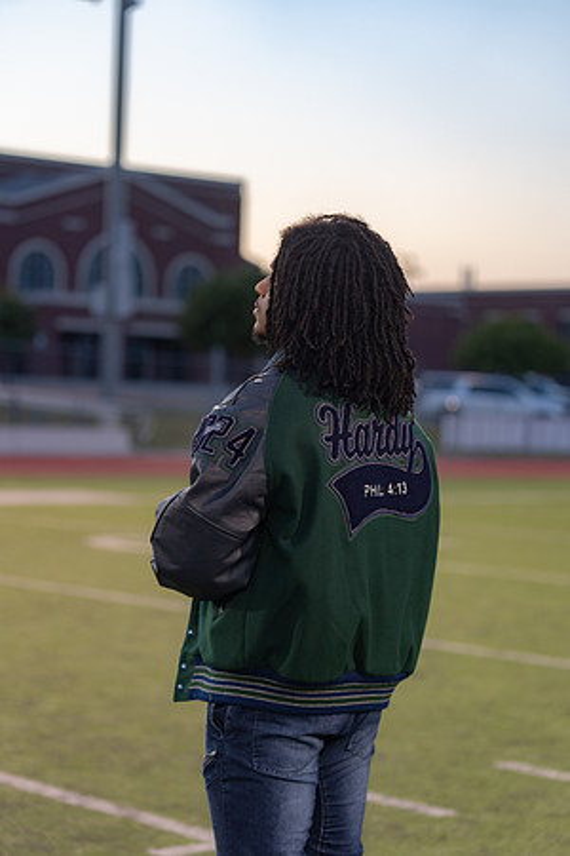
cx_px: 285
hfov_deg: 16.5
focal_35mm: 83
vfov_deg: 24.5
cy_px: 428
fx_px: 1971
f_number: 2.8
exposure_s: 1/320
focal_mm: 83
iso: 1000
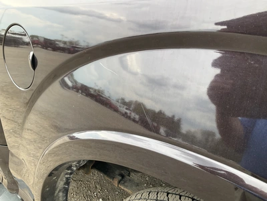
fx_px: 224
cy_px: 100
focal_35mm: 29
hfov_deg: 61.7
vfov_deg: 48.2
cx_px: 134
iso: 20
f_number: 1.8
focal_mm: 3
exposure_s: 1/122
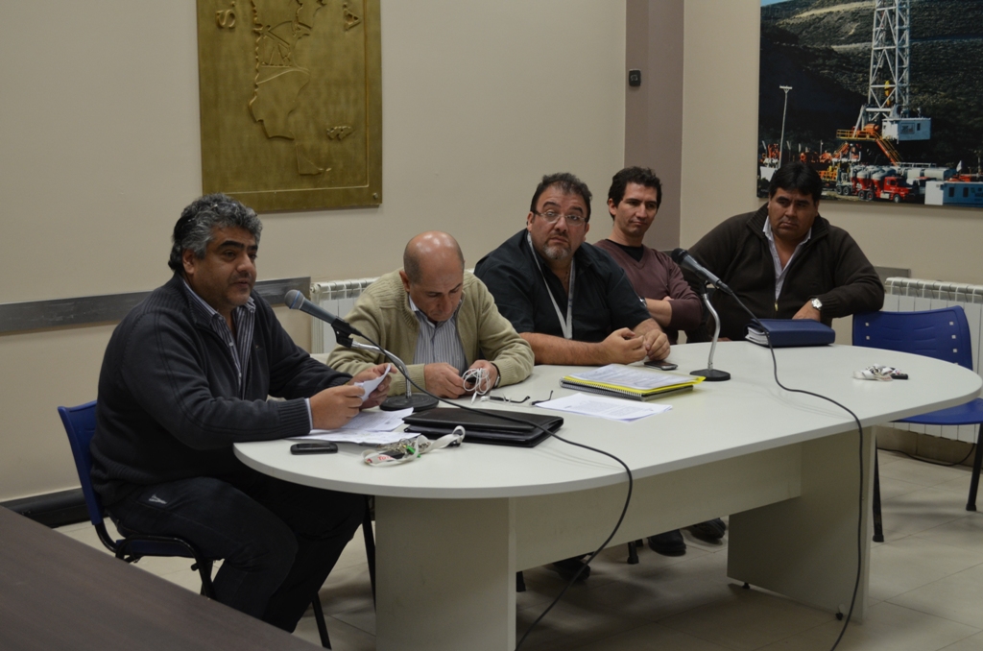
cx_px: 492
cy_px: 326
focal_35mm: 52
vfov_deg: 25.6
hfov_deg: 37.9
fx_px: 1430
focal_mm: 35
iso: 560
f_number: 5
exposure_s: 1/60
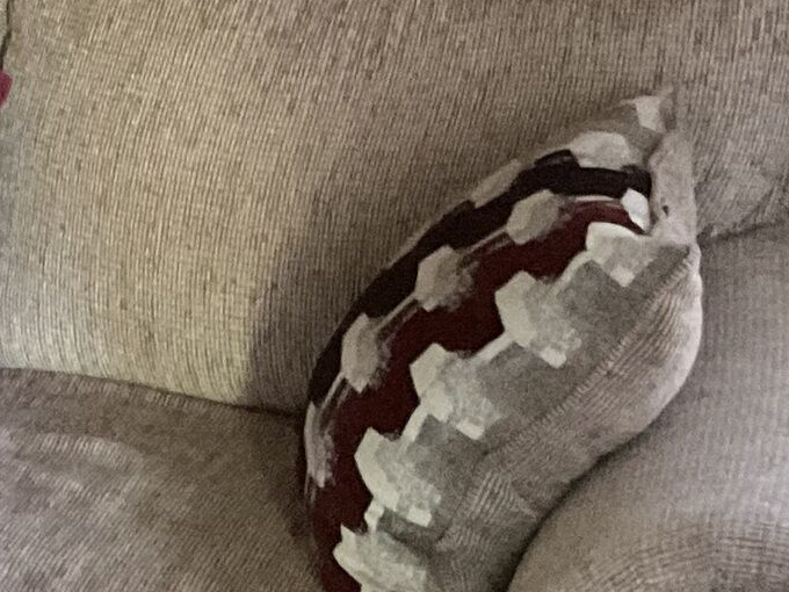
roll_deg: -0.5
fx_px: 2986
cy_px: 44
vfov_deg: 11.2
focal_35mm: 131
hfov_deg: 13.9
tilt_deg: -15.0
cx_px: -475
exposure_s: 1/24
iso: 500
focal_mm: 3
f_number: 1.8
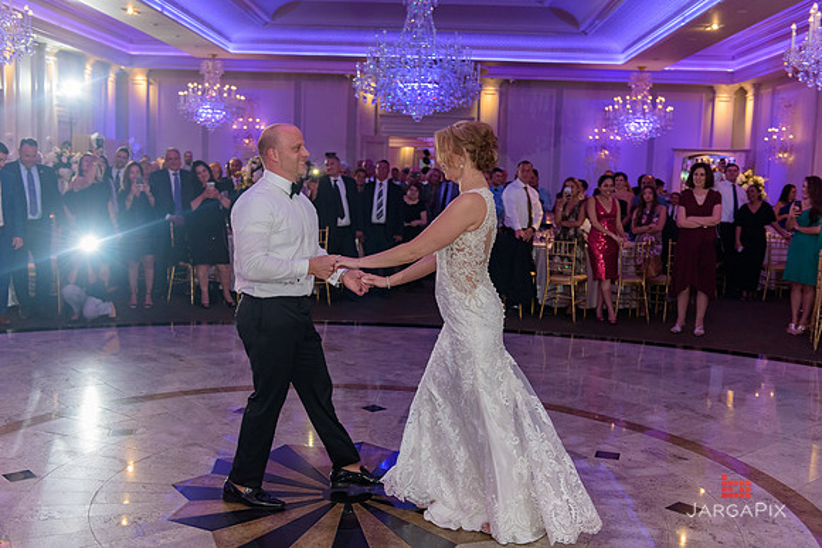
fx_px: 868
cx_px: 411
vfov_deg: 35.1
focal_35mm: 38
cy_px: 274
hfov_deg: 50.7
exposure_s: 1/125
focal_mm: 38
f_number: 3.2
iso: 1600
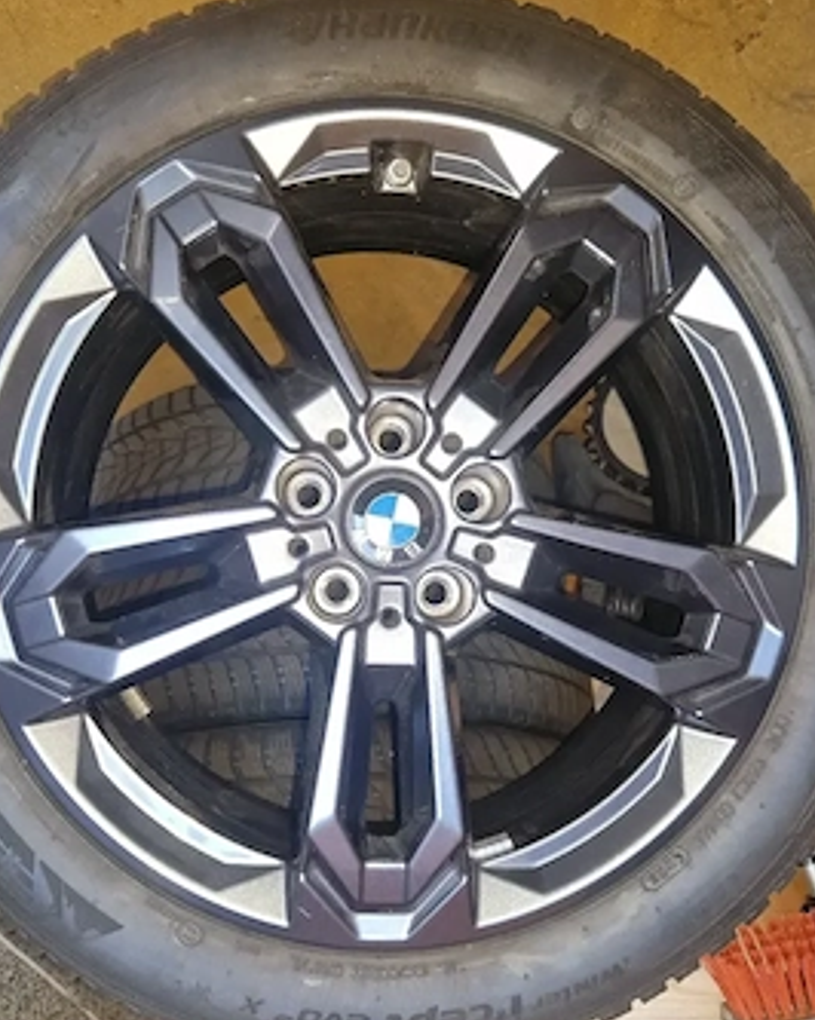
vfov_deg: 64.0
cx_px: 377
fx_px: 815
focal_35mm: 27
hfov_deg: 53.1
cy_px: 551
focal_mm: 5.4
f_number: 1.8
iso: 172
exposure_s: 1/50
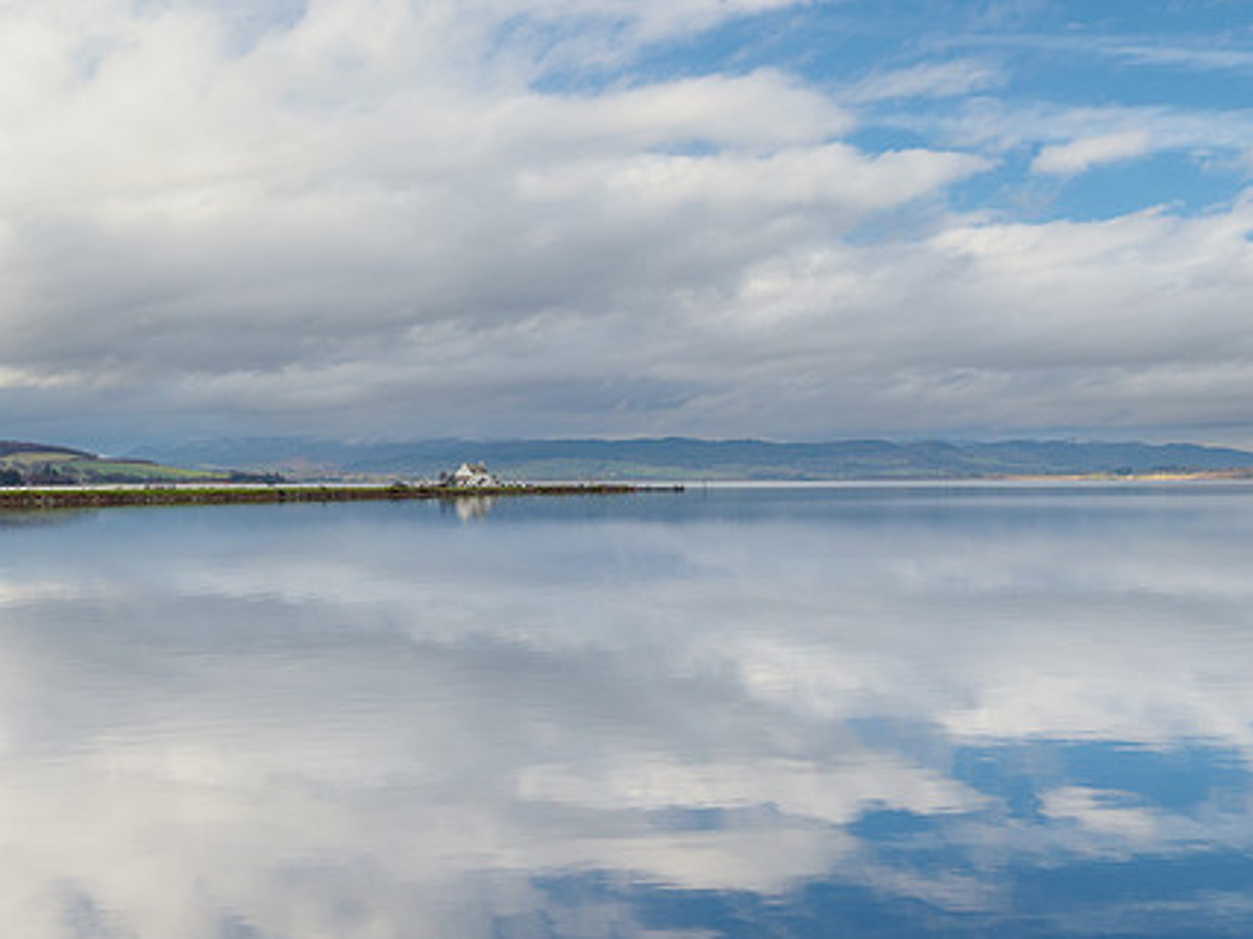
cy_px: 400
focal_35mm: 57
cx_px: 698
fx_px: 2063
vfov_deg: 25.6
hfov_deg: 33.8
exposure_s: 1/100
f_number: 7.1
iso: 200
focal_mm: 21
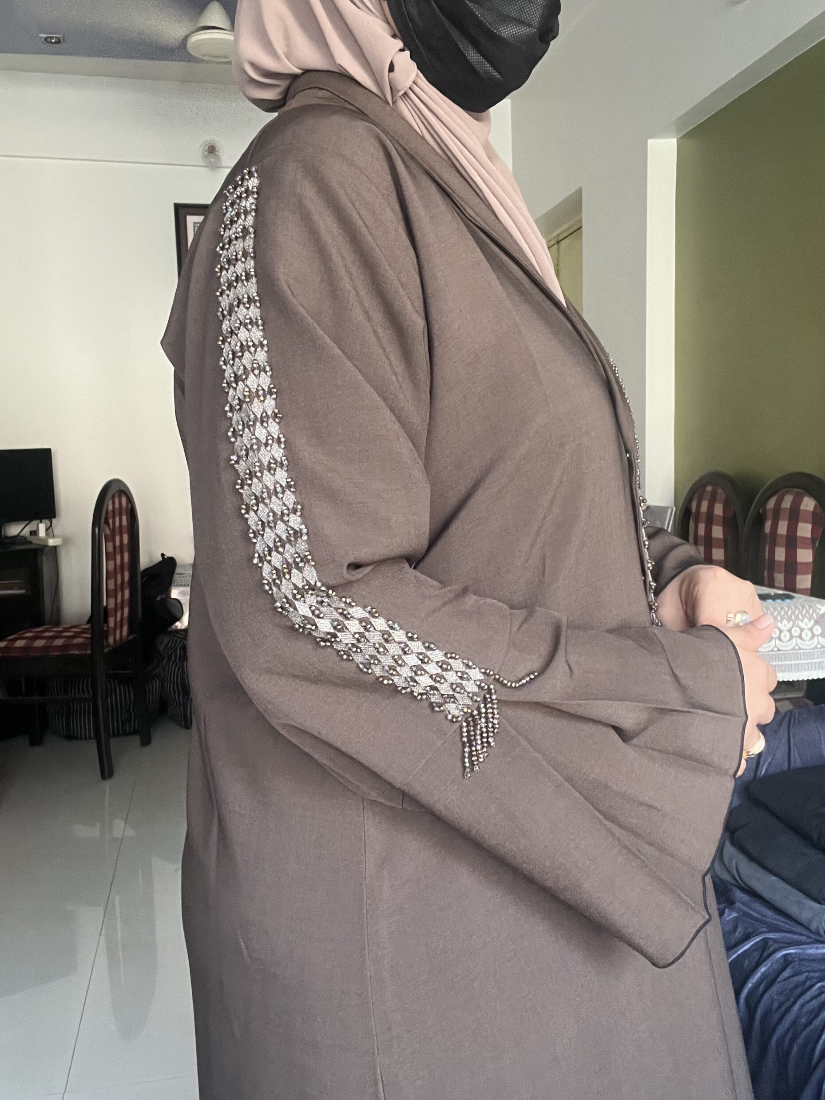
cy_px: 561
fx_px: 985
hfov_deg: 45.4
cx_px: 412
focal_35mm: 31
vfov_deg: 58.3
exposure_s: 1/40
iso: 400
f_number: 2.2
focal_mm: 2.71
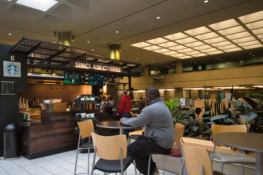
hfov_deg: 67.2
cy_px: 97
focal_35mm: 27
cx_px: 116
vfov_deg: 47.8
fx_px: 197
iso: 800
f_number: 8
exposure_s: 1/60
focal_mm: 24
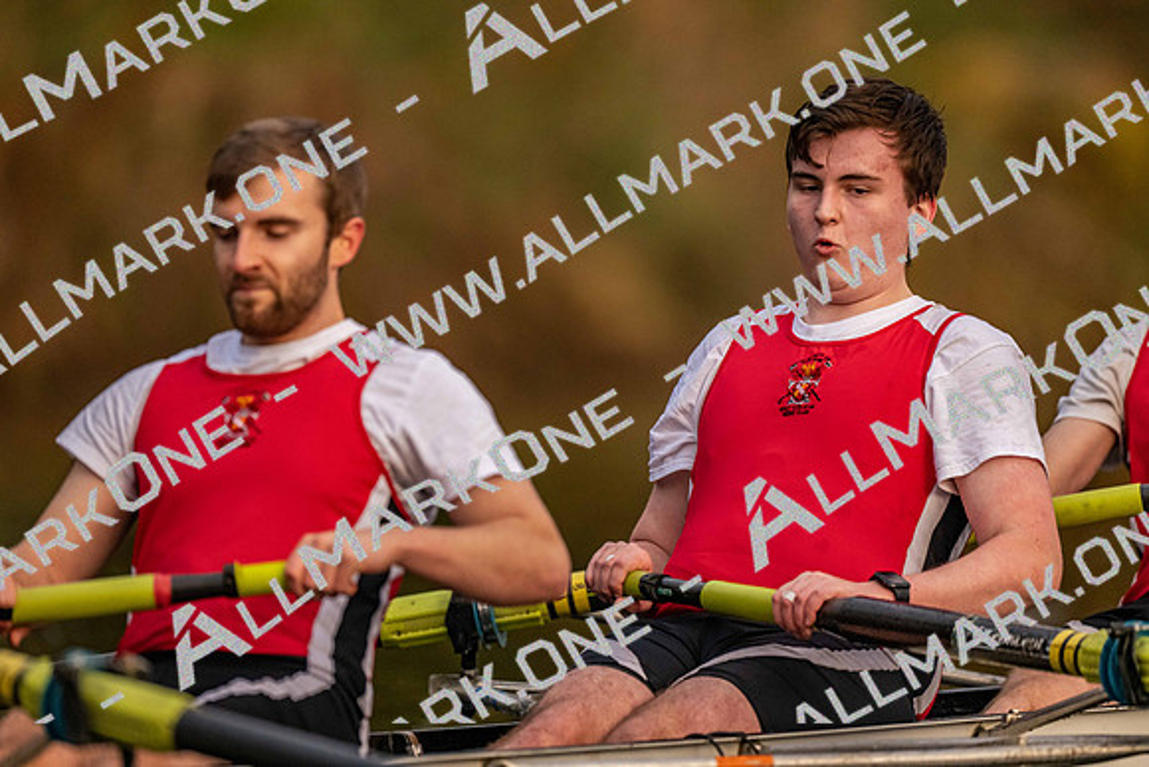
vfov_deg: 2.3
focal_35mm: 600
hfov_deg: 3.4
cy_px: 384
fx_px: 19154
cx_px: 574
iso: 2800
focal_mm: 600
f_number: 4
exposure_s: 1/2500
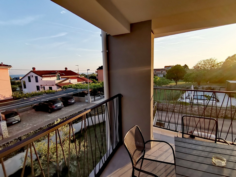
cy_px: 88
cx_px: 118
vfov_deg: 74.7
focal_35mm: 17
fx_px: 116
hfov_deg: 91.0
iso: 50
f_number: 2.4
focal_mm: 1.78
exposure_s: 1/720
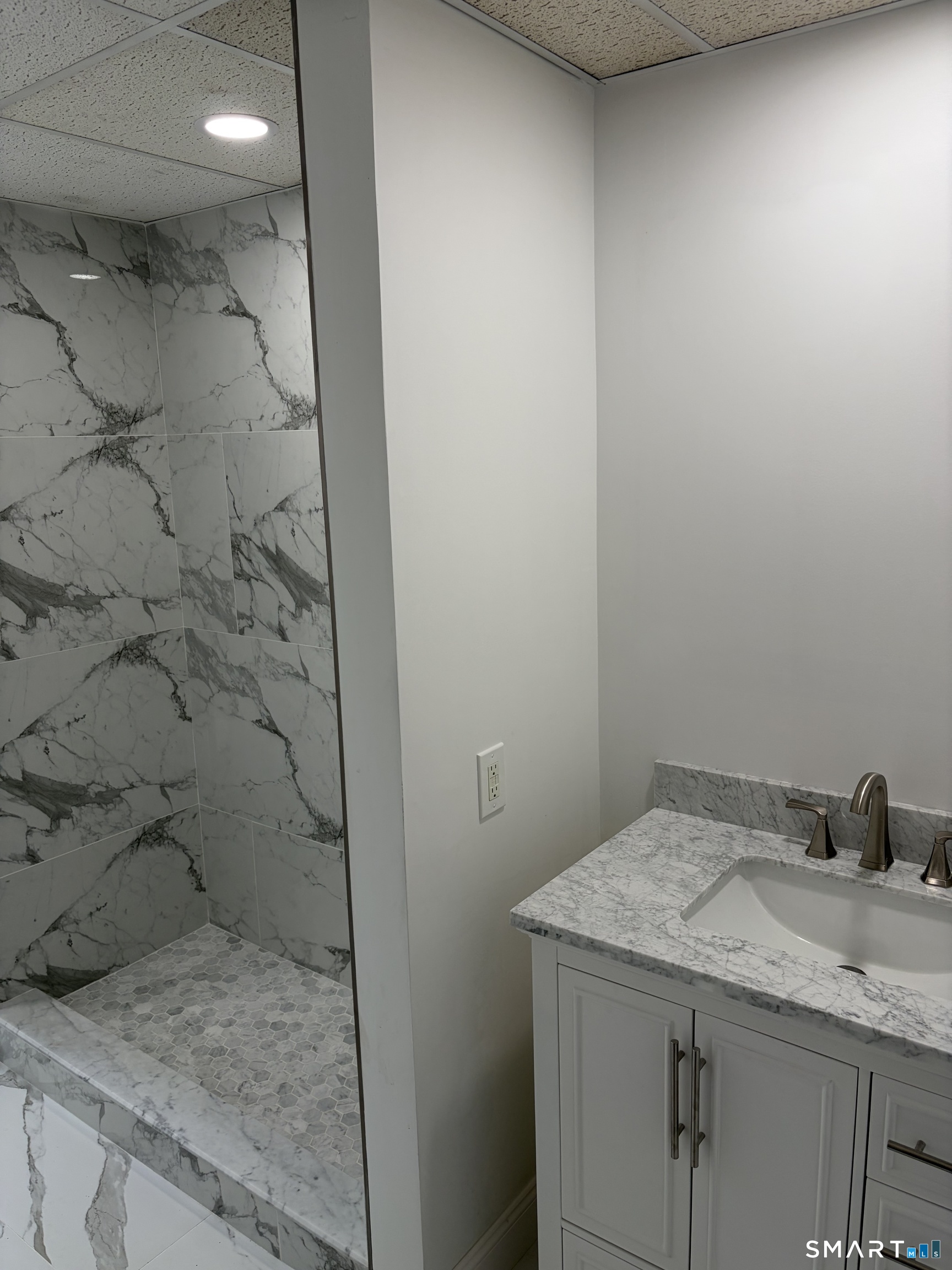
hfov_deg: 53.1
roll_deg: +2.6
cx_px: 476
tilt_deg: -12.0
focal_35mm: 26
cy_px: 635
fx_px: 953
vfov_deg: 67.3
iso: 64
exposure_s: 1/120
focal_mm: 5.96
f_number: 1.6
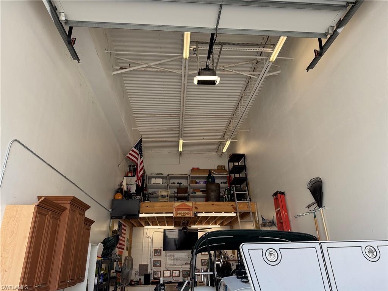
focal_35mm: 24
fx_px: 269
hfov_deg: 71.6
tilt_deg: +23.0
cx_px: 194
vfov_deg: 56.8
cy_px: 146
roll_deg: +1.8
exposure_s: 1/387
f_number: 1.78
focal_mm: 6.76
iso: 100
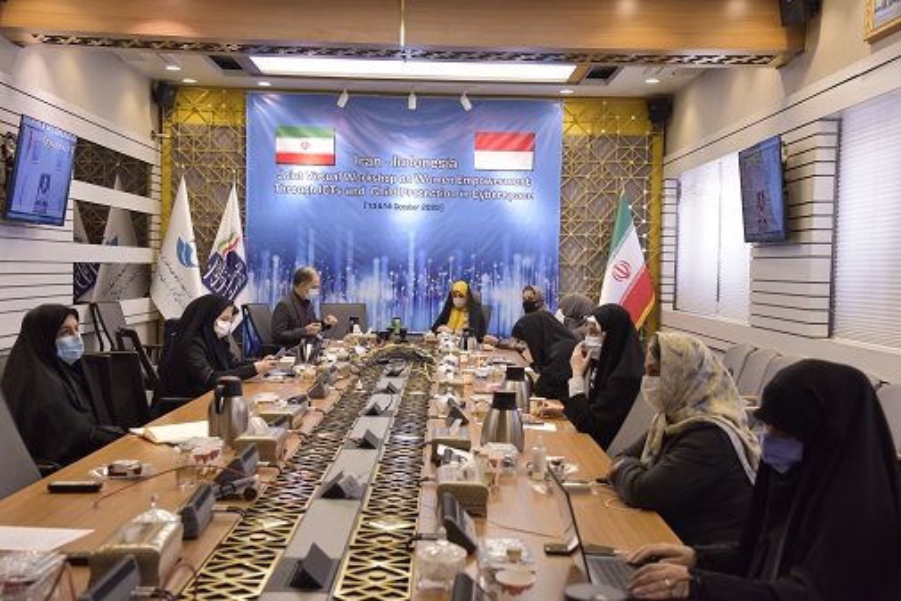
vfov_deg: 29.3
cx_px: 450
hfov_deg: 42.7
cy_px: 300
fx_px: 1152
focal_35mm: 46
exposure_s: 1/80
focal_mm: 46
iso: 1600
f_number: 5.6
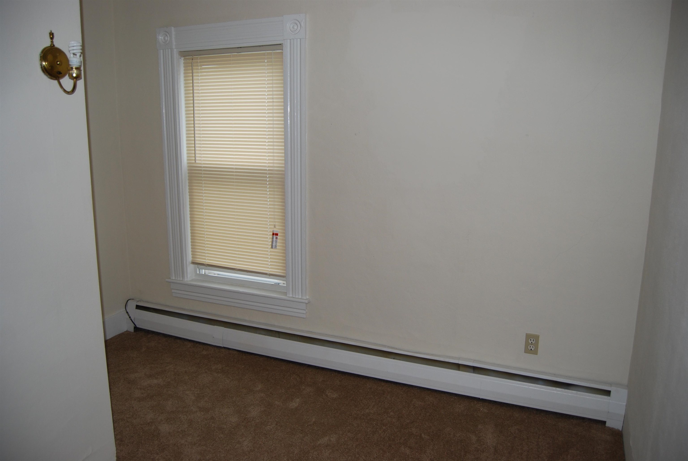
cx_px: 344
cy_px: 230
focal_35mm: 27
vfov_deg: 48.0
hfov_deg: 67.3
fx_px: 517
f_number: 3.5
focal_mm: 18
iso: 200
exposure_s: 1/60
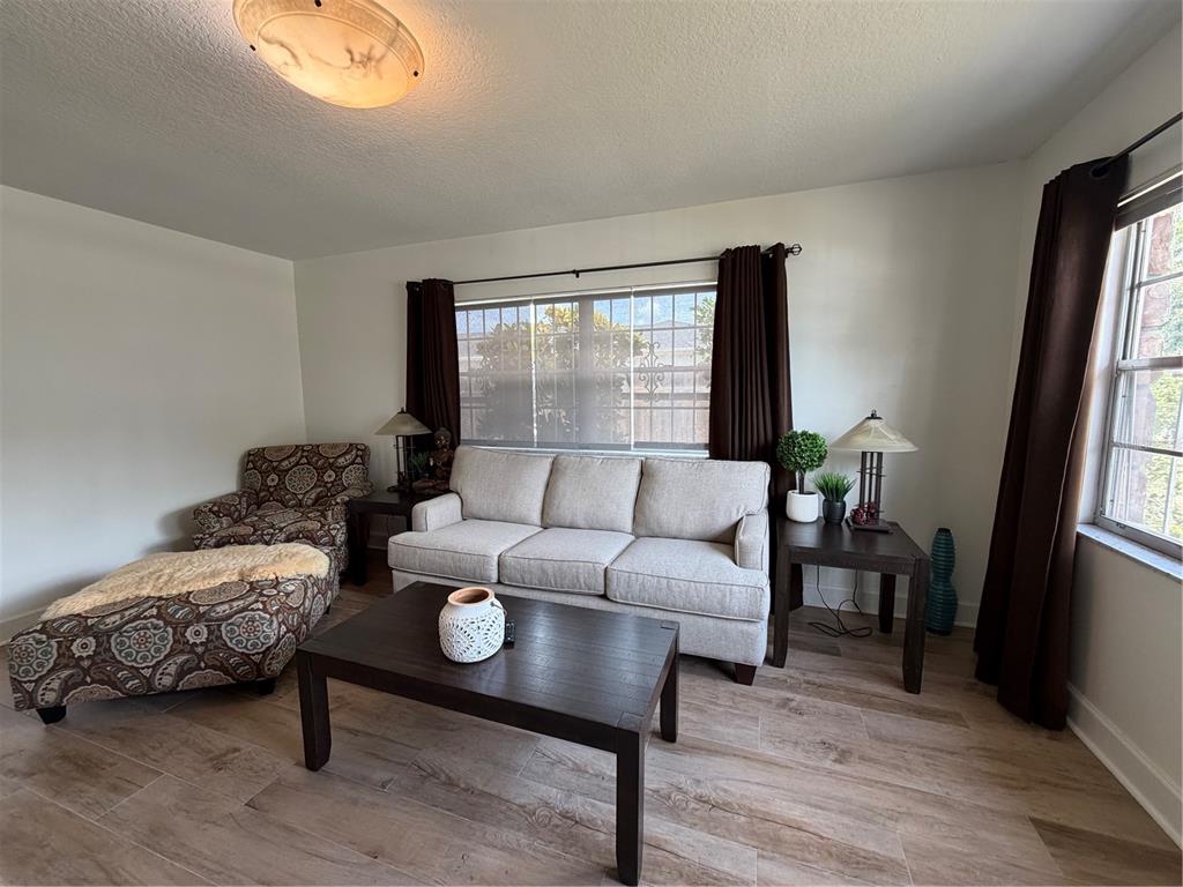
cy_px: 444
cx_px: 592
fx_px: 478
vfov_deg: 85.7
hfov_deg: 102.1
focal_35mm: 14
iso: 200
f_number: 2.2
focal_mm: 2.22
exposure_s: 1/121
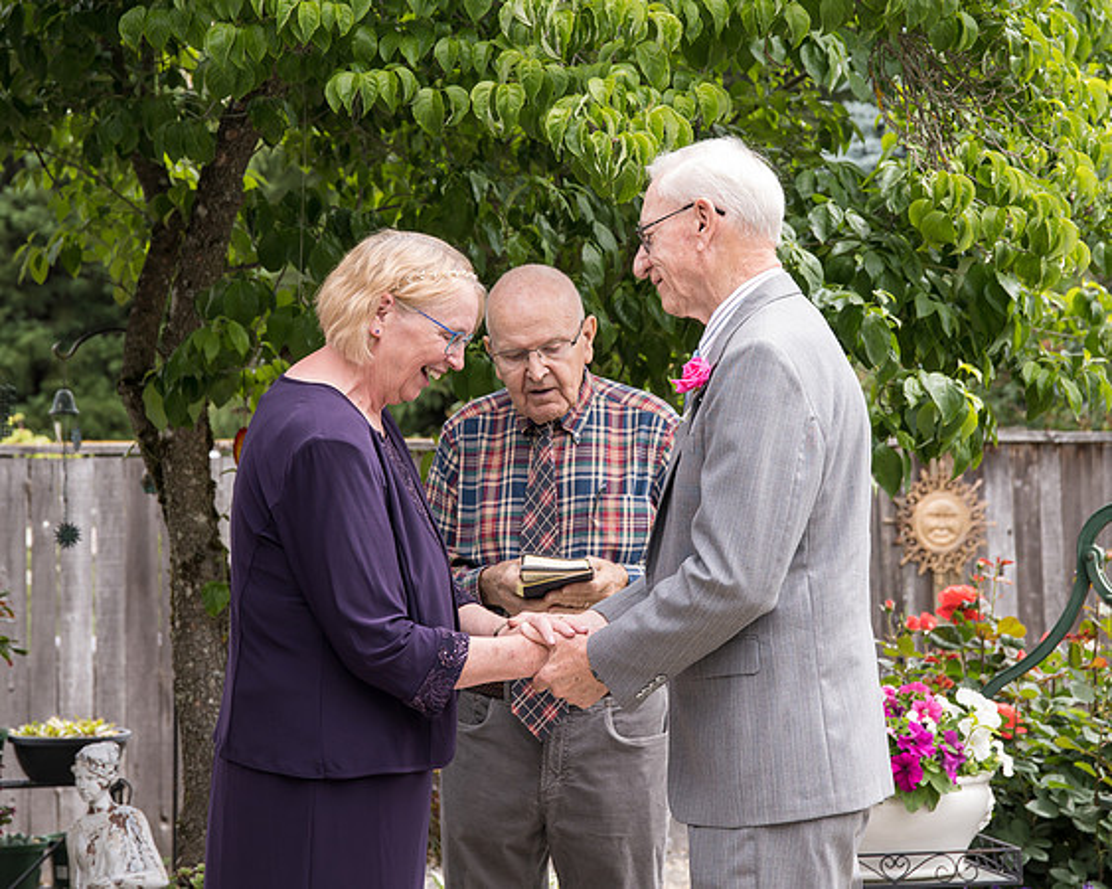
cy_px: 342
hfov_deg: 22.3
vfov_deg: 17.9
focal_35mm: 86
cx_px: 556
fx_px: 2825
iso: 400
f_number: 5
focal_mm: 62
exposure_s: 1/500
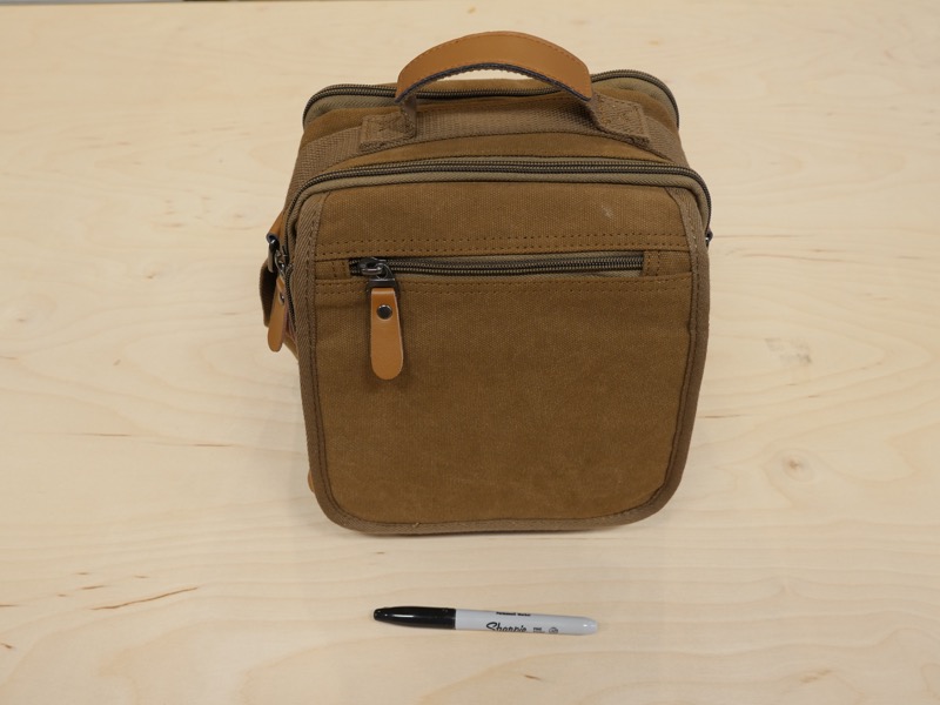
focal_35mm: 32
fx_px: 869
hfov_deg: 56.8
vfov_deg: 44.2
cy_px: 352
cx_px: 470
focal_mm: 16
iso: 640
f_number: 4.5
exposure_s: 1/60
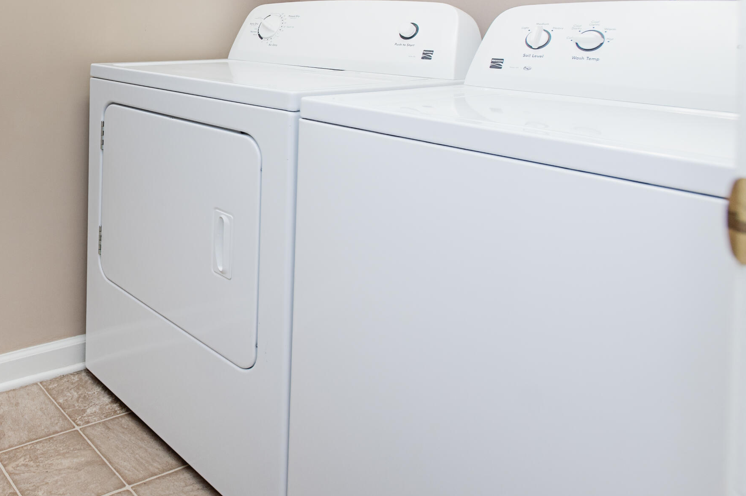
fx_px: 600
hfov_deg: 57.6
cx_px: 123
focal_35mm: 29
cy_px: 144
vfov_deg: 43.9
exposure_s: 1/125
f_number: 4.5
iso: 800
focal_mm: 17
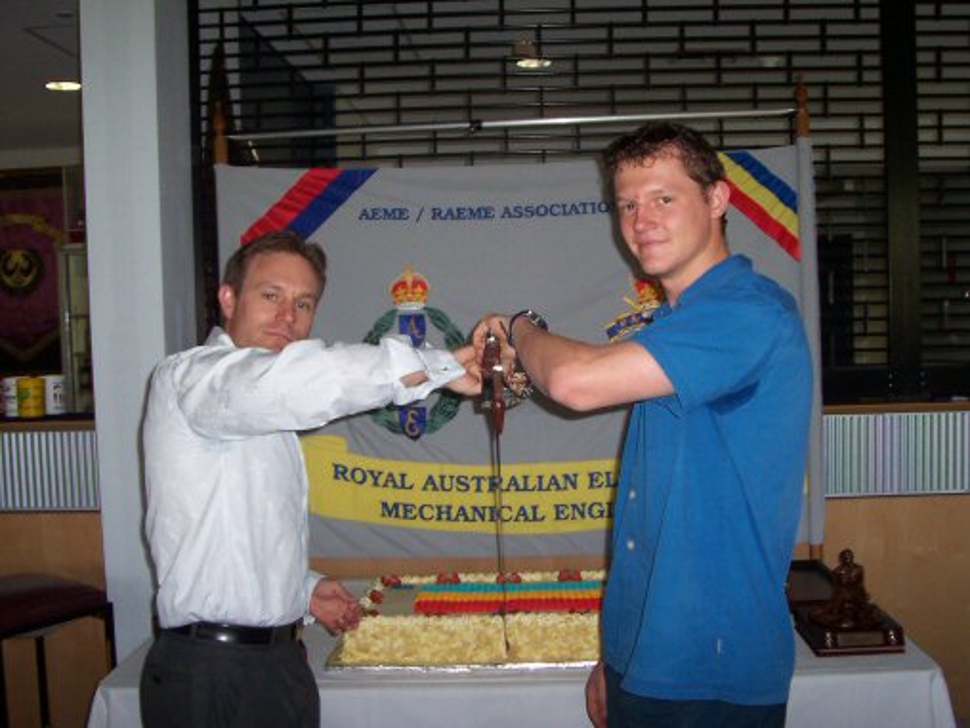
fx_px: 1037
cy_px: 364
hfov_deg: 50.1
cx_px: 485
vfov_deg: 38.7
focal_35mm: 37
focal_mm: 5.6
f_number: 2.8
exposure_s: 1/60
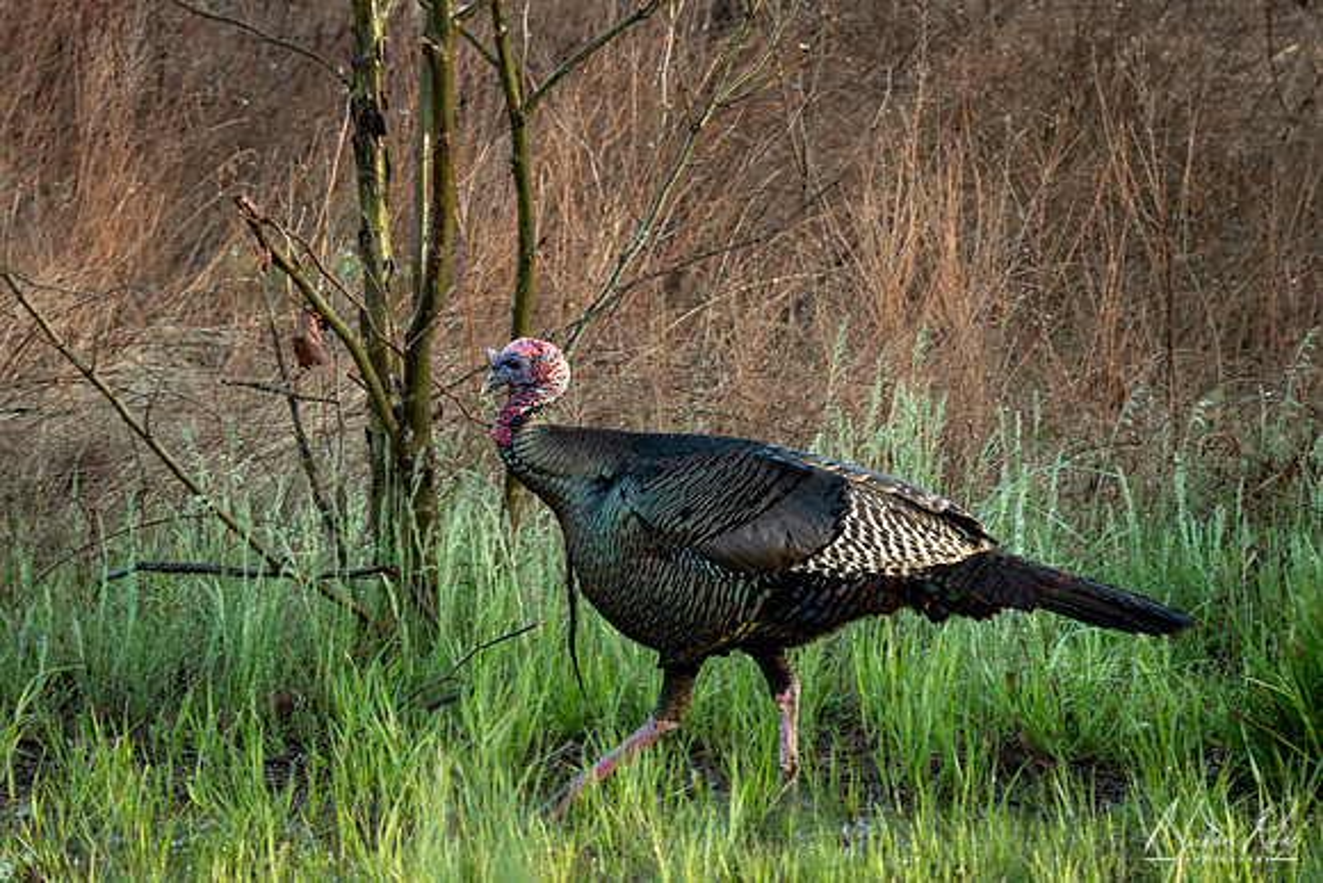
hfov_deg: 4.6
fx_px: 16636
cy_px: 350
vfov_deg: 3.0
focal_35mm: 453
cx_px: 525
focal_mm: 250
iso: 400
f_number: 8
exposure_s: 1/100
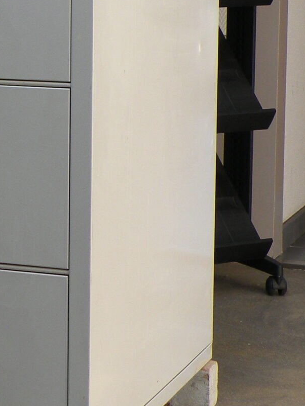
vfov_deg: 14.6
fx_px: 1573
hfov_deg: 10.9
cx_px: -46
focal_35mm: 134
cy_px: 82
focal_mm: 7.4
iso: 65
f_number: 3.2
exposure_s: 1/59.6
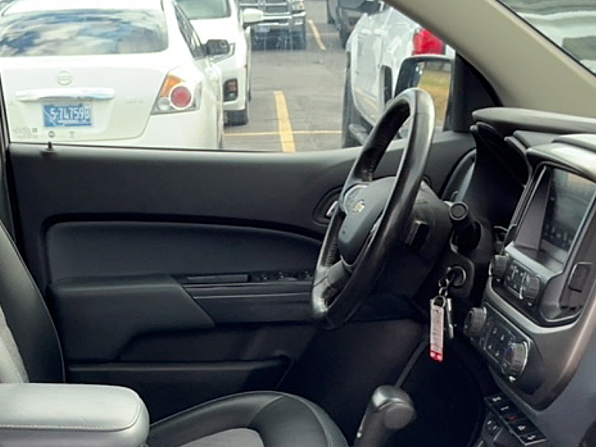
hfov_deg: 31.2
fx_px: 1068
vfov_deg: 23.1
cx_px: 263
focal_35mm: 62
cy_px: 403
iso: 25
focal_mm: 3
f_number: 1.8
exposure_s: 1/126
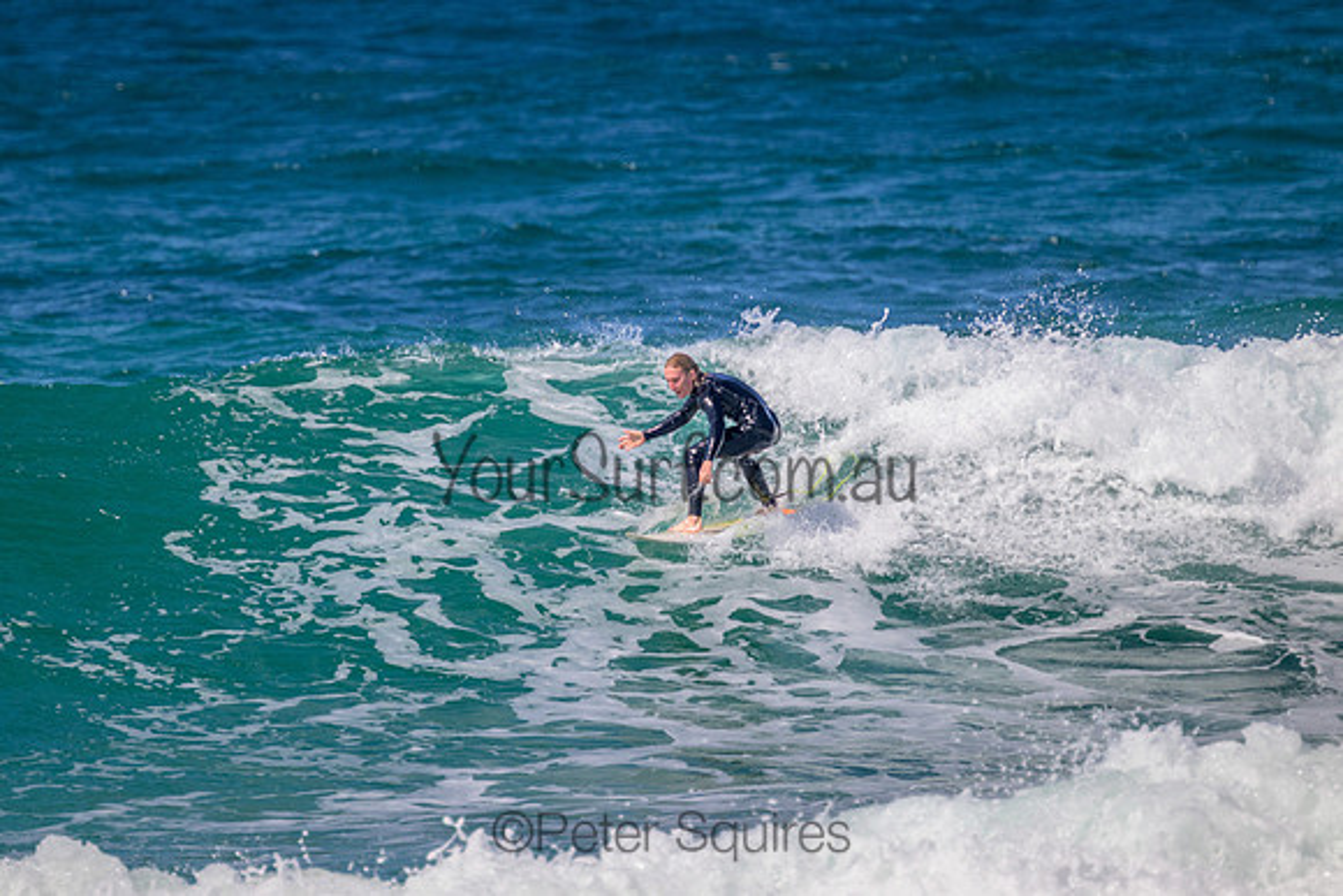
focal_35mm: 800
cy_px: 448
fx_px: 29850
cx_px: 672
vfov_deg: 1.7
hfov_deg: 2.6
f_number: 11
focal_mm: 800
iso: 640
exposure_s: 1/1600
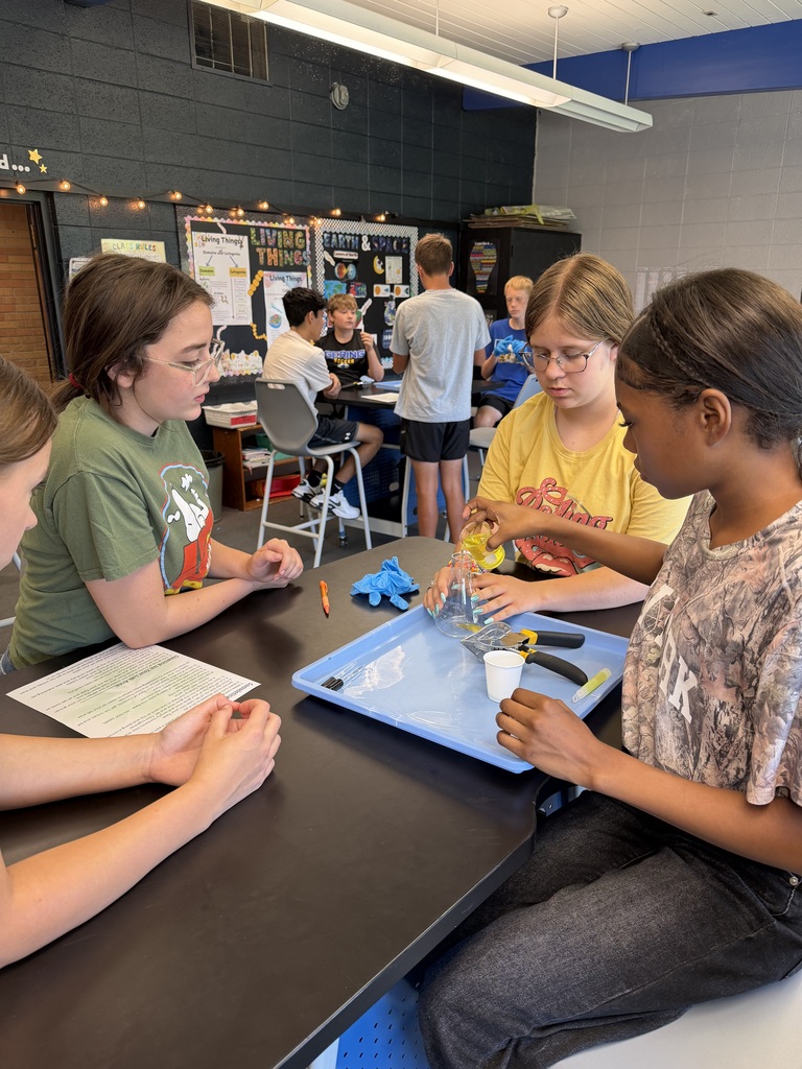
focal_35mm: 24
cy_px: 534
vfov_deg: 71.6
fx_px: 741
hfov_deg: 56.8
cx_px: 401
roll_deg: +1.0
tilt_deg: -18.1
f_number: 1.78
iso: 125
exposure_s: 1/60
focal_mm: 6.76
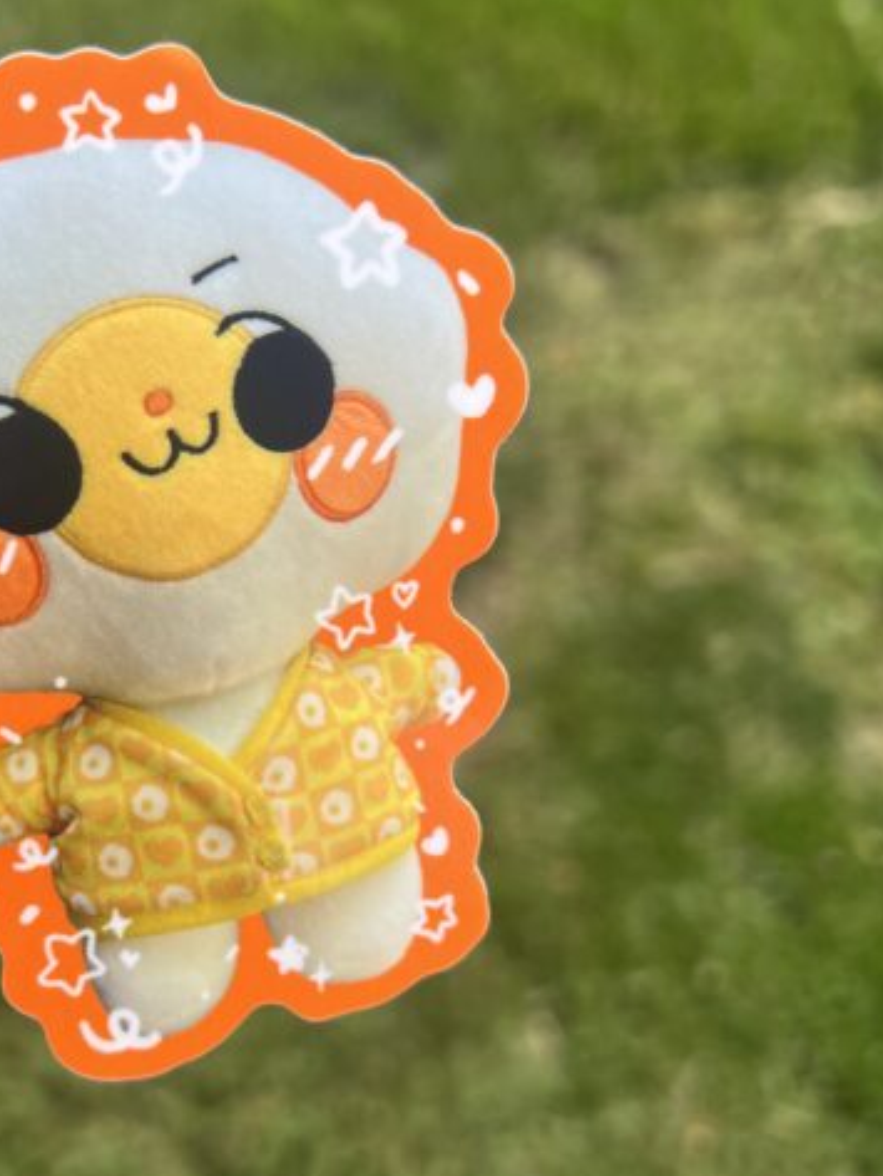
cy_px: 656
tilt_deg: -56.1
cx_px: 172
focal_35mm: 44
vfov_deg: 42.9
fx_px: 1496
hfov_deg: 32.0
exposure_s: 1/5076
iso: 50
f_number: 1.5
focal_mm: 5.7
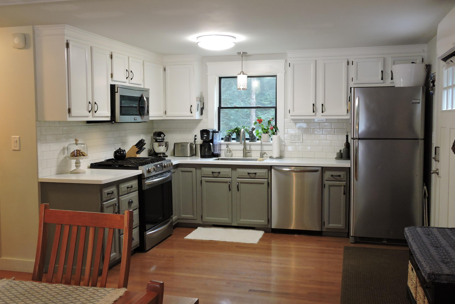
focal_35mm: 35
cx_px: 228
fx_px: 442
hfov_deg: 54.4
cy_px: 150
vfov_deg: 37.8
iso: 400
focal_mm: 5.9
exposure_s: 1/25
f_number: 3.6
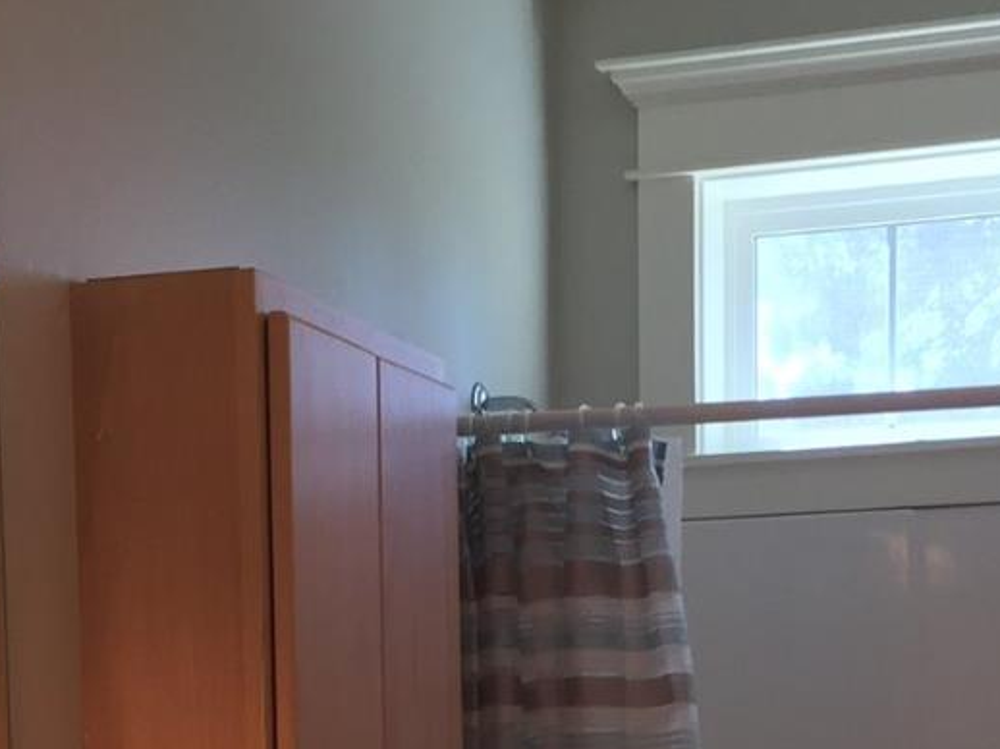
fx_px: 2425
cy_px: 1019
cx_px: 498
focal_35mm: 84
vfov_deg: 16.4
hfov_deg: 23.3
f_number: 2.2
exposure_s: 1/120
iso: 50
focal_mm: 4.15
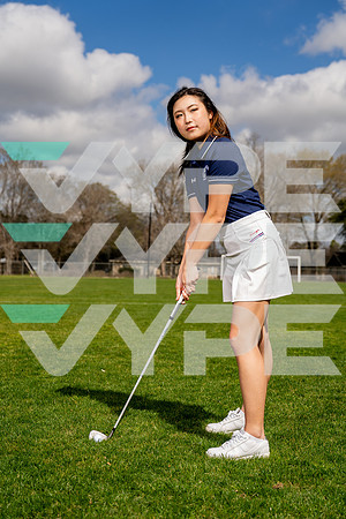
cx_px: 173
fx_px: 750
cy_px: 260
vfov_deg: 38.2
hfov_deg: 26.0
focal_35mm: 52
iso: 100
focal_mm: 52
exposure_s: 1/1250
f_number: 4
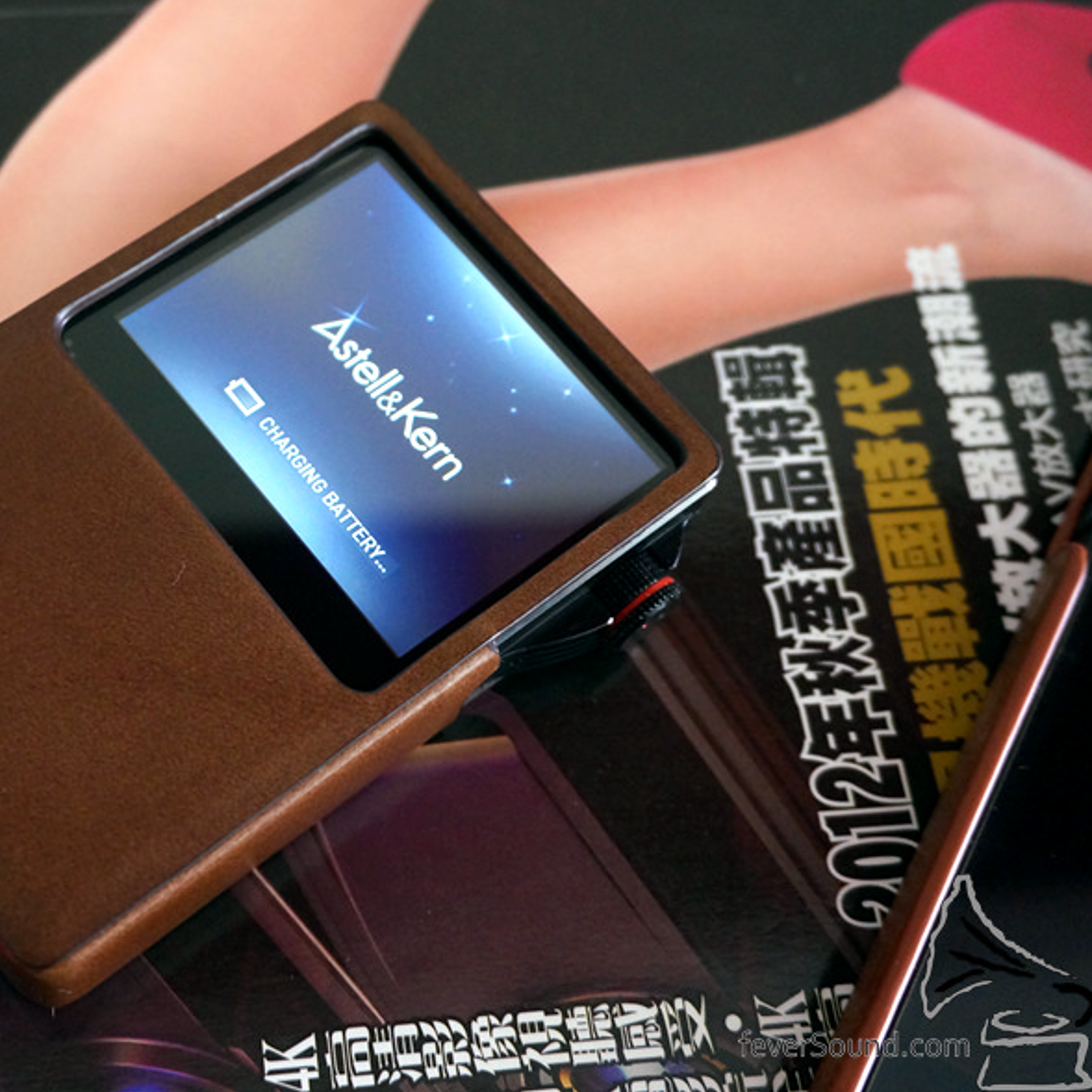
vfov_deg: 34.9
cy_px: 547
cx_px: 271
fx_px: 1736
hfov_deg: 34.2
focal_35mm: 49
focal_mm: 25
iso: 1600
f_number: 4.5
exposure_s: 1/15
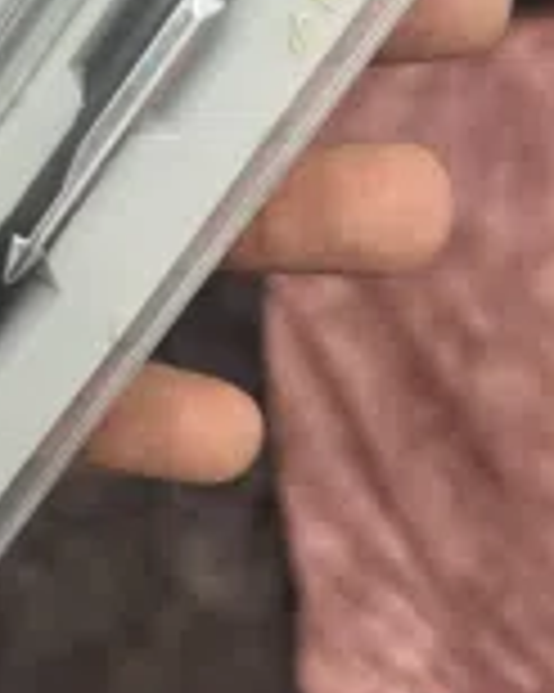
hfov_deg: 22.0
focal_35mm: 66
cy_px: 216
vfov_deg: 28.5
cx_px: -45
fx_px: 1354
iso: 400
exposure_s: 1/50
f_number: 1.5
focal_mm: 5.7
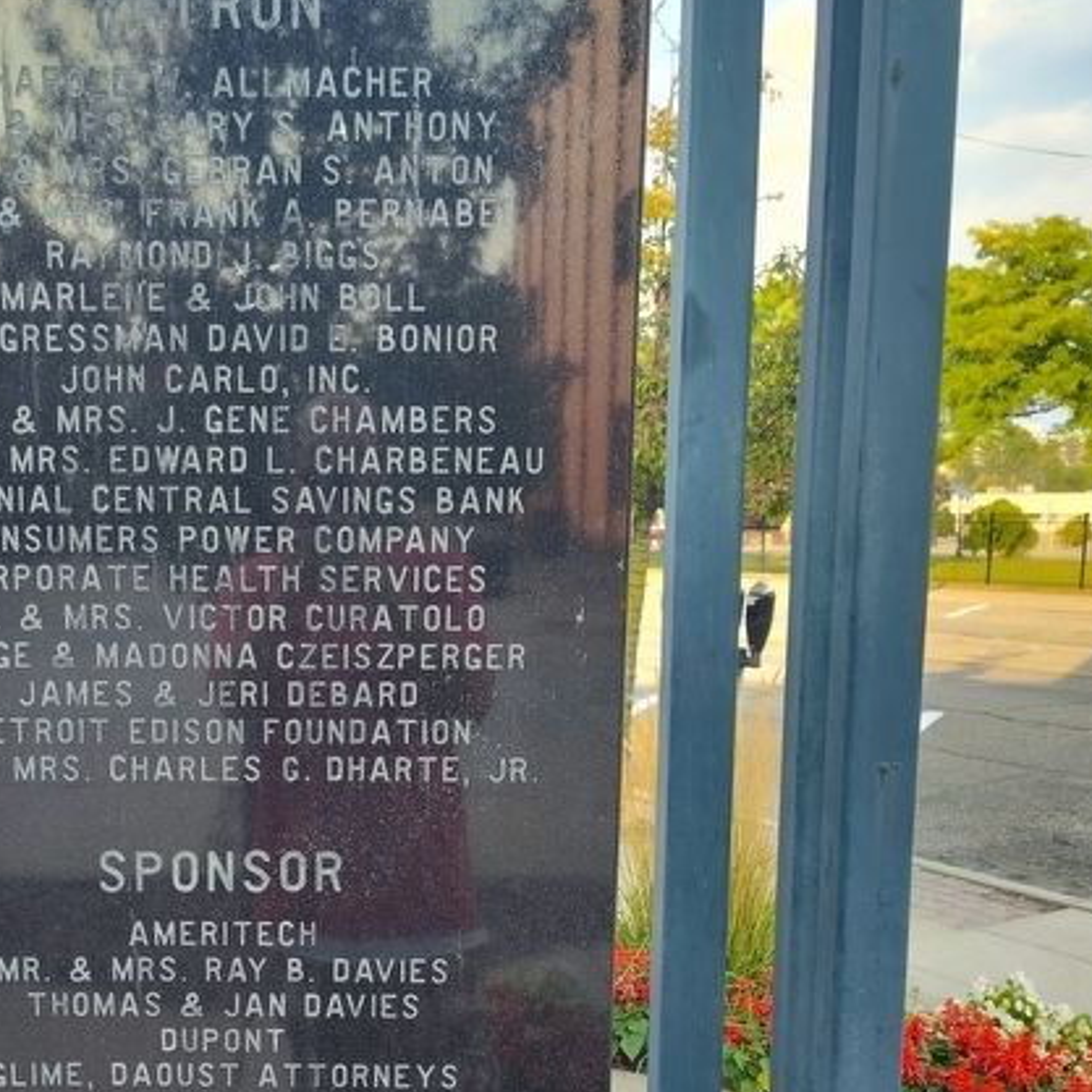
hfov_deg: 42.0
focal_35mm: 39
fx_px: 1392
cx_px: 325
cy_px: 720
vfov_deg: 42.3
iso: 100
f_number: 1.8
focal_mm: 5.56
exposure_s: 1/218
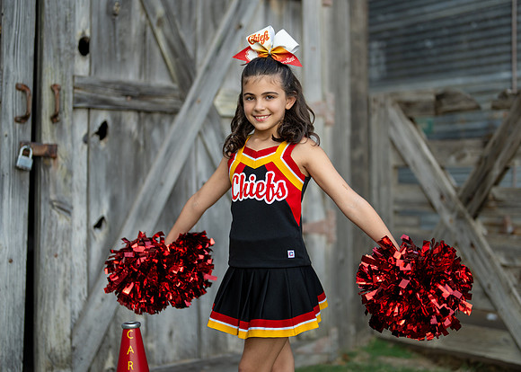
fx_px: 840
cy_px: 173
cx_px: 276
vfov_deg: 25.0
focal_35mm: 57
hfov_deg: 34.5
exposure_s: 1/2000
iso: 125
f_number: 1.2
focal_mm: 50
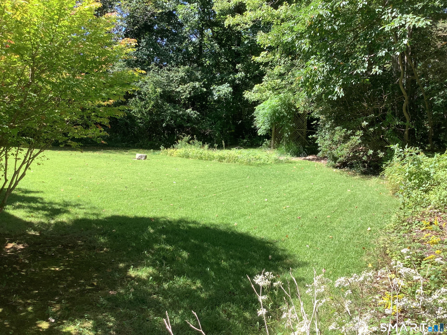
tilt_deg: -4.6
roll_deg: -1.3
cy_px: 168
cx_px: 224
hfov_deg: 58.4
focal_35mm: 31
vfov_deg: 45.4
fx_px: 400
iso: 25
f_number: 2.4
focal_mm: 3.3
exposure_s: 1/367
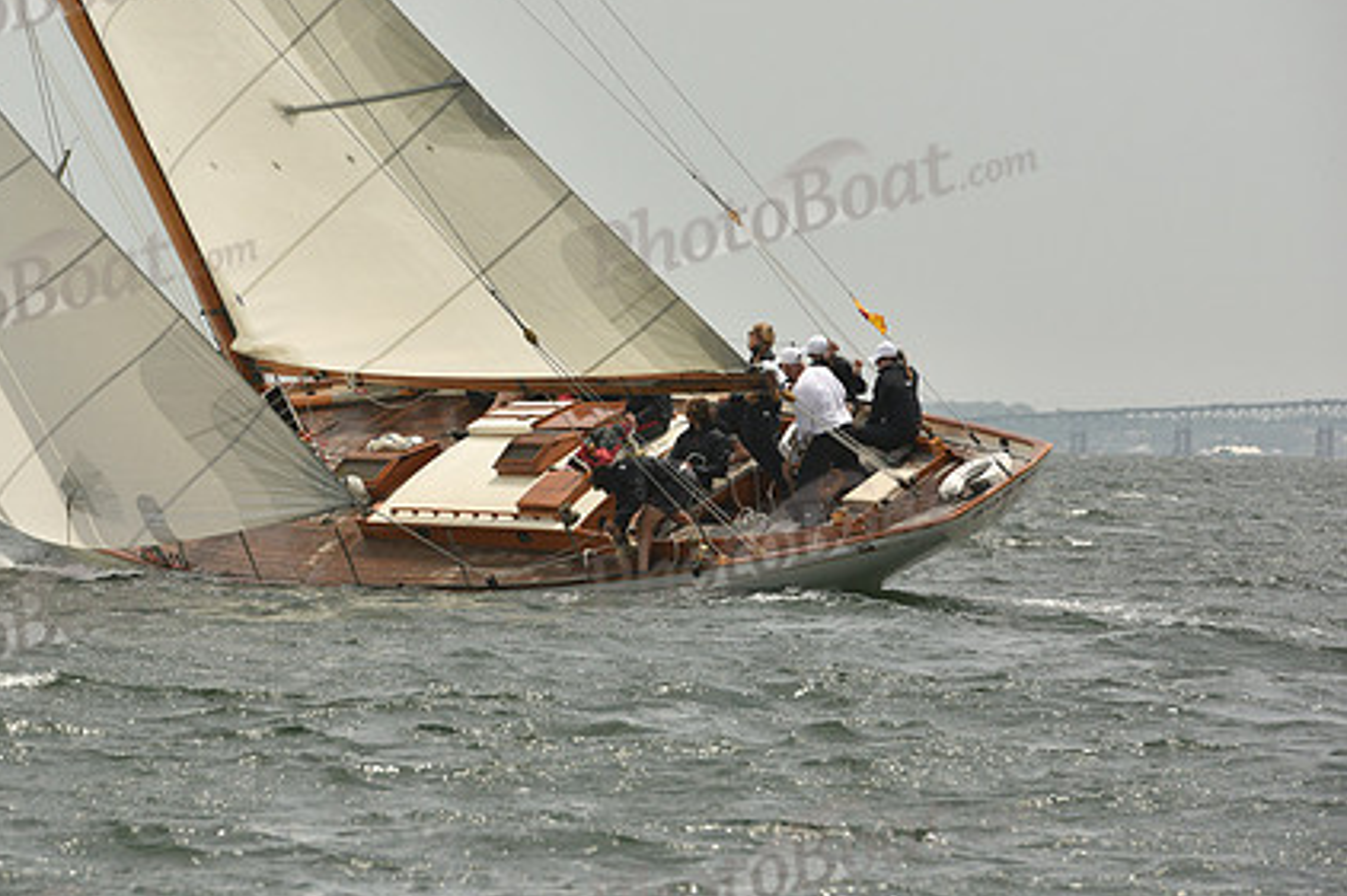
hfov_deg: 7.5
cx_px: 425
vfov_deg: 5.0
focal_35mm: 275
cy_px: 416
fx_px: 10285
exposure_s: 1/1600
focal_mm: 200
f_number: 10
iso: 400
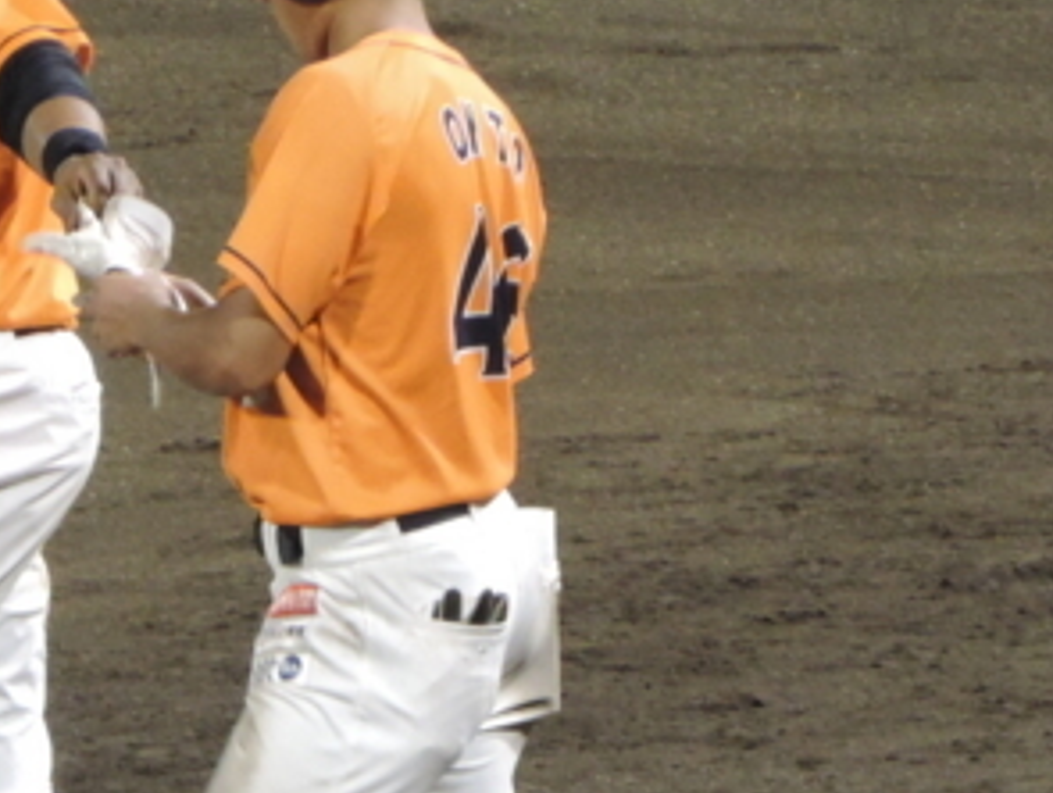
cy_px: 597
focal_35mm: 1354
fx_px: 41238
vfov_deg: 1.1
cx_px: 82
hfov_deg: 1.5
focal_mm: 89.1
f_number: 4.9
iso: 800
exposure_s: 1/50
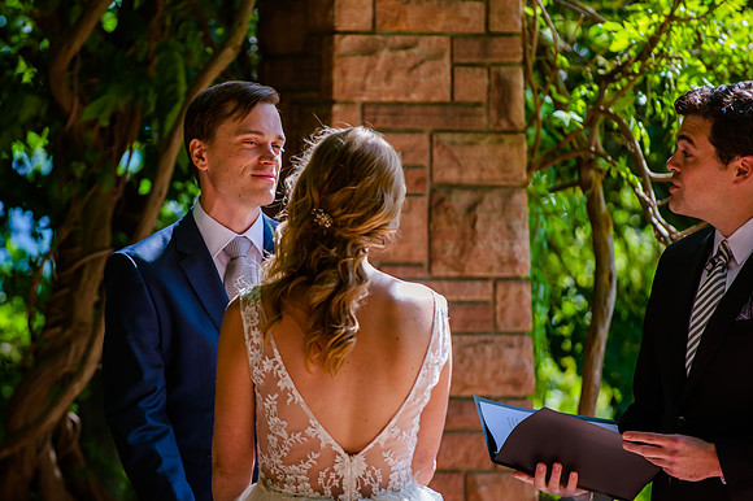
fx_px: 4828
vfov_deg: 5.9
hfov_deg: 8.9
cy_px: 223
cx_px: 326
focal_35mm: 231
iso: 200
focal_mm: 200
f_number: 4
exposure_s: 1/320
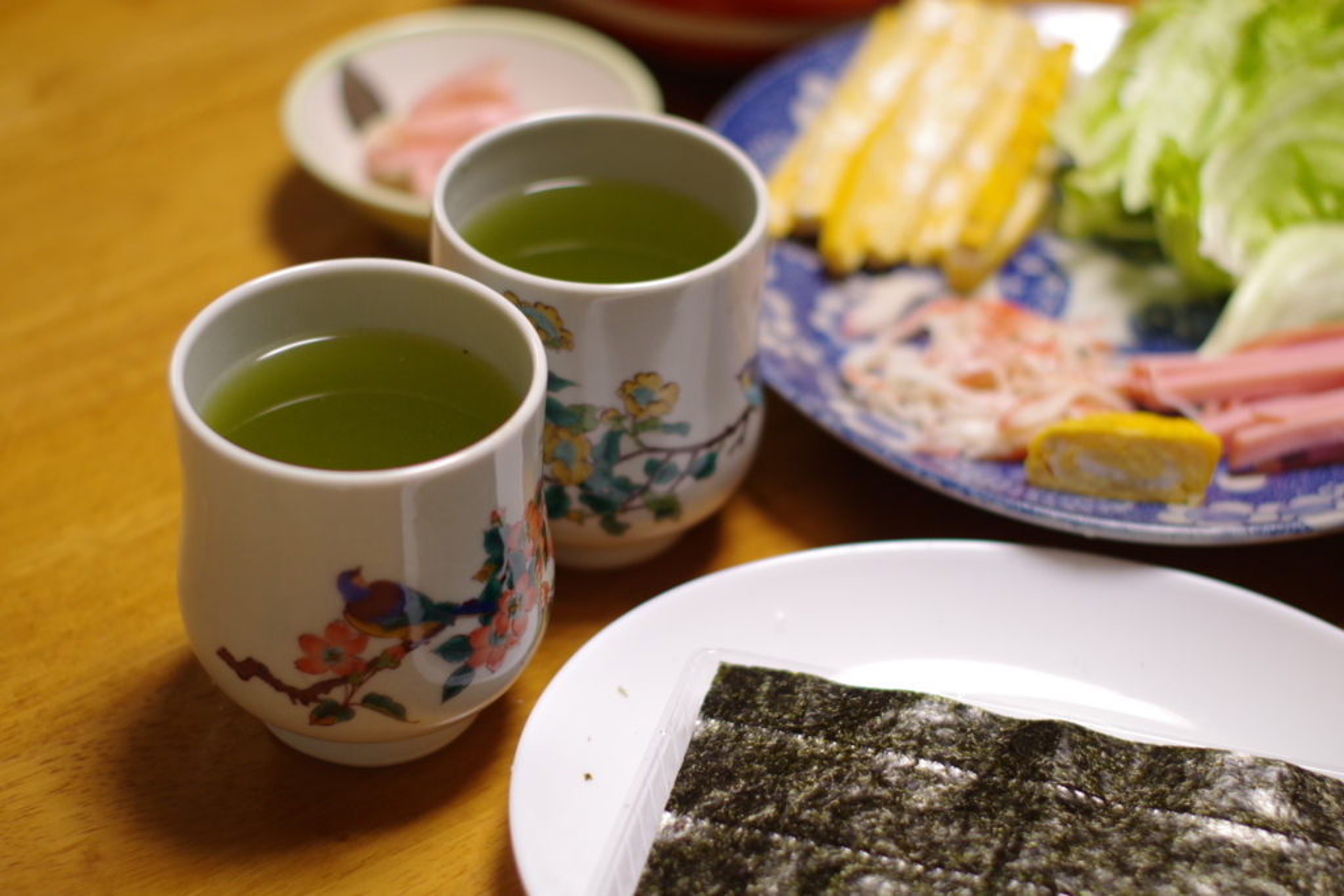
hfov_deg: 27.0
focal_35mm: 75
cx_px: 672
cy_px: 448
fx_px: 2800
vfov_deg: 18.2
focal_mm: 50
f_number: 2
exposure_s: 1/100
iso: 640
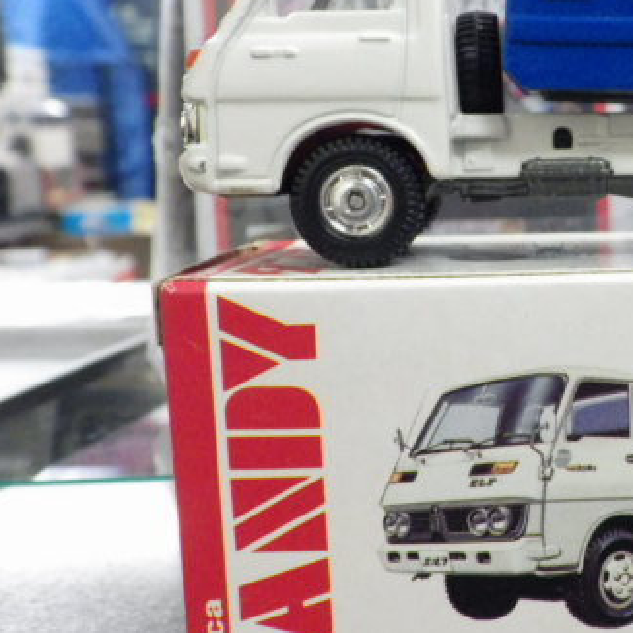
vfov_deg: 29.0
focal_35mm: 59
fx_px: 1221
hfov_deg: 27.6
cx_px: 616
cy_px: 272
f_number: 3.4
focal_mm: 6.2
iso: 800
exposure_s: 1/40
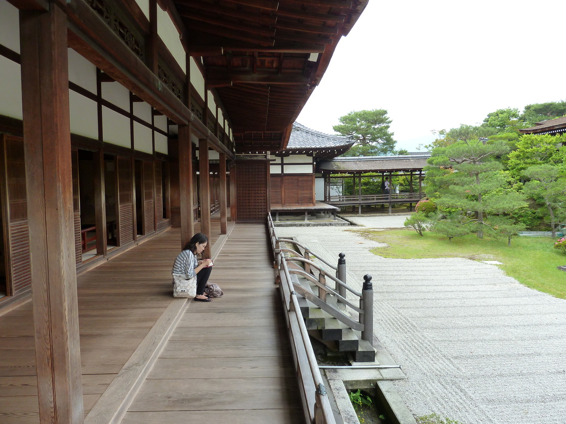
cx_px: 283
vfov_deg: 54.9
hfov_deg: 69.4
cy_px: 212
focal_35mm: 25
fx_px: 409
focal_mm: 4.1
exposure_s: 1/100
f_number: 3.5
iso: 125
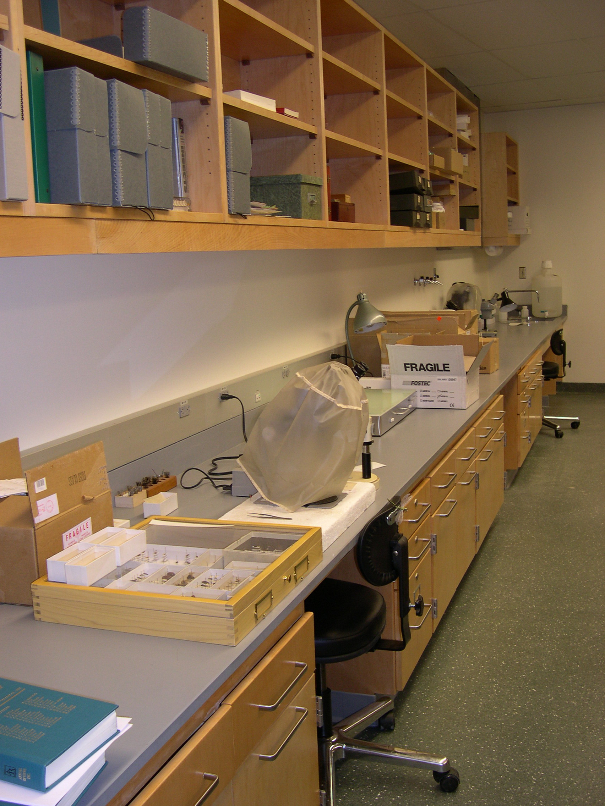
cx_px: 302
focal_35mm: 38
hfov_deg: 37.7
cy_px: 403
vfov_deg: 49.0
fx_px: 886
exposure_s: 1/30
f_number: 2.8
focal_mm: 8
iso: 100
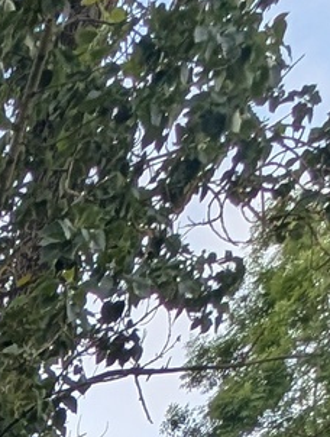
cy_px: 1198
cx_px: -576
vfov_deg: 12.9
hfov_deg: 12.1
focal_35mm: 81
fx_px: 1025
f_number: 1.95
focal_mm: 2.23
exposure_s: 1/977
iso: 43
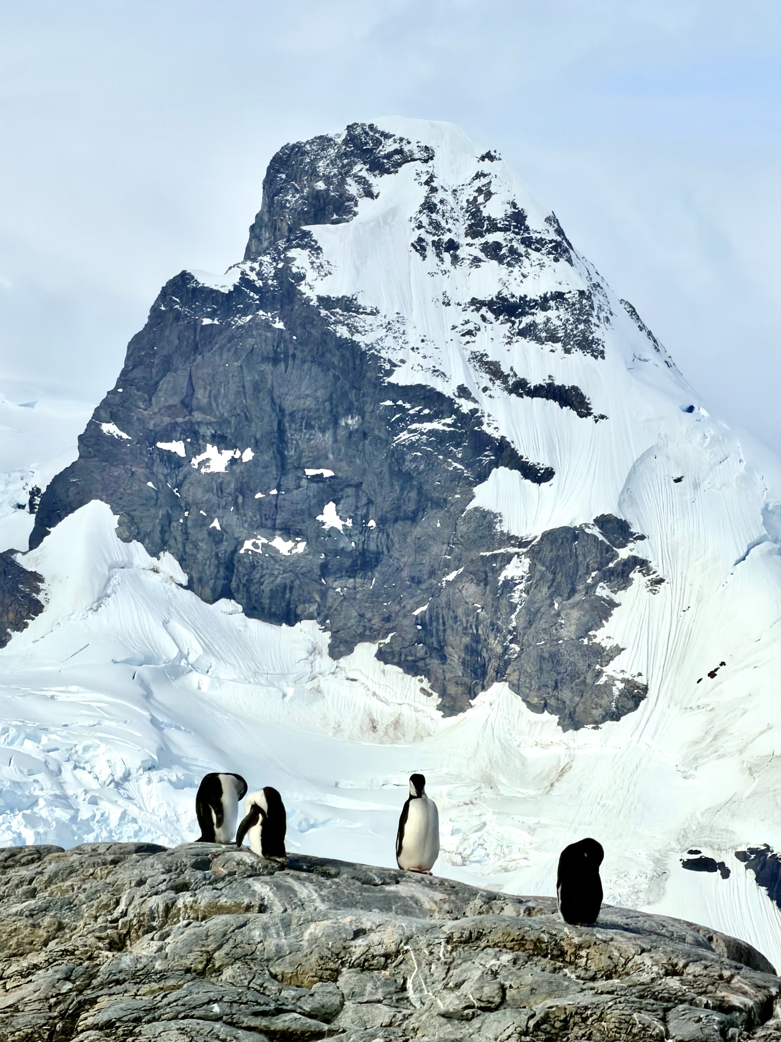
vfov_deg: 9.9
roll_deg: +1.2
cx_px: 390
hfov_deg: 7.4
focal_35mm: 200
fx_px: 6018
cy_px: 521
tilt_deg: +3.3
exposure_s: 1/1842
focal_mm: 16.89
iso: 20
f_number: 2.8
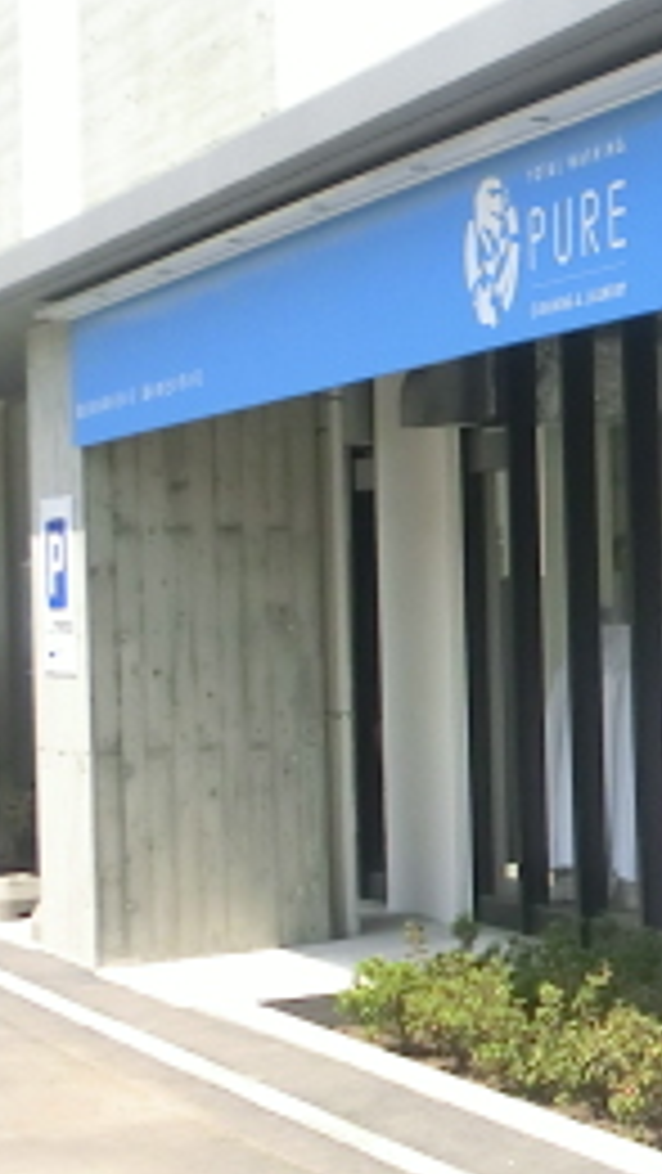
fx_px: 3492
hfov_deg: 10.0
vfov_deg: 19.1
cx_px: 1374
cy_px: 490
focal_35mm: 112
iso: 160
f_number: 4
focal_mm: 7.38
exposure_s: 1/640
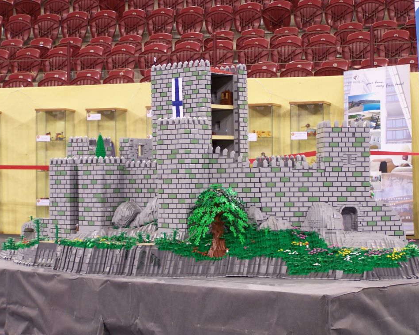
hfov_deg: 24.1
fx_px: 980
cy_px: 166
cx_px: 219
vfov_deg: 19.4
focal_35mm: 79
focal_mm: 12.4
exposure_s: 1/6
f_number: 3.2
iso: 80
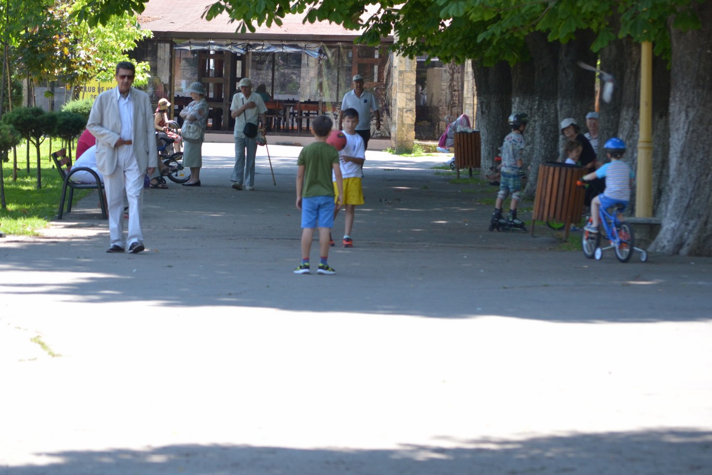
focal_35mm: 198
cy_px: 221
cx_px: 342
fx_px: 3916
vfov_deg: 6.9
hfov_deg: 10.4
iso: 500
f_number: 6.3
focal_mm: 116
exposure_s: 1/400
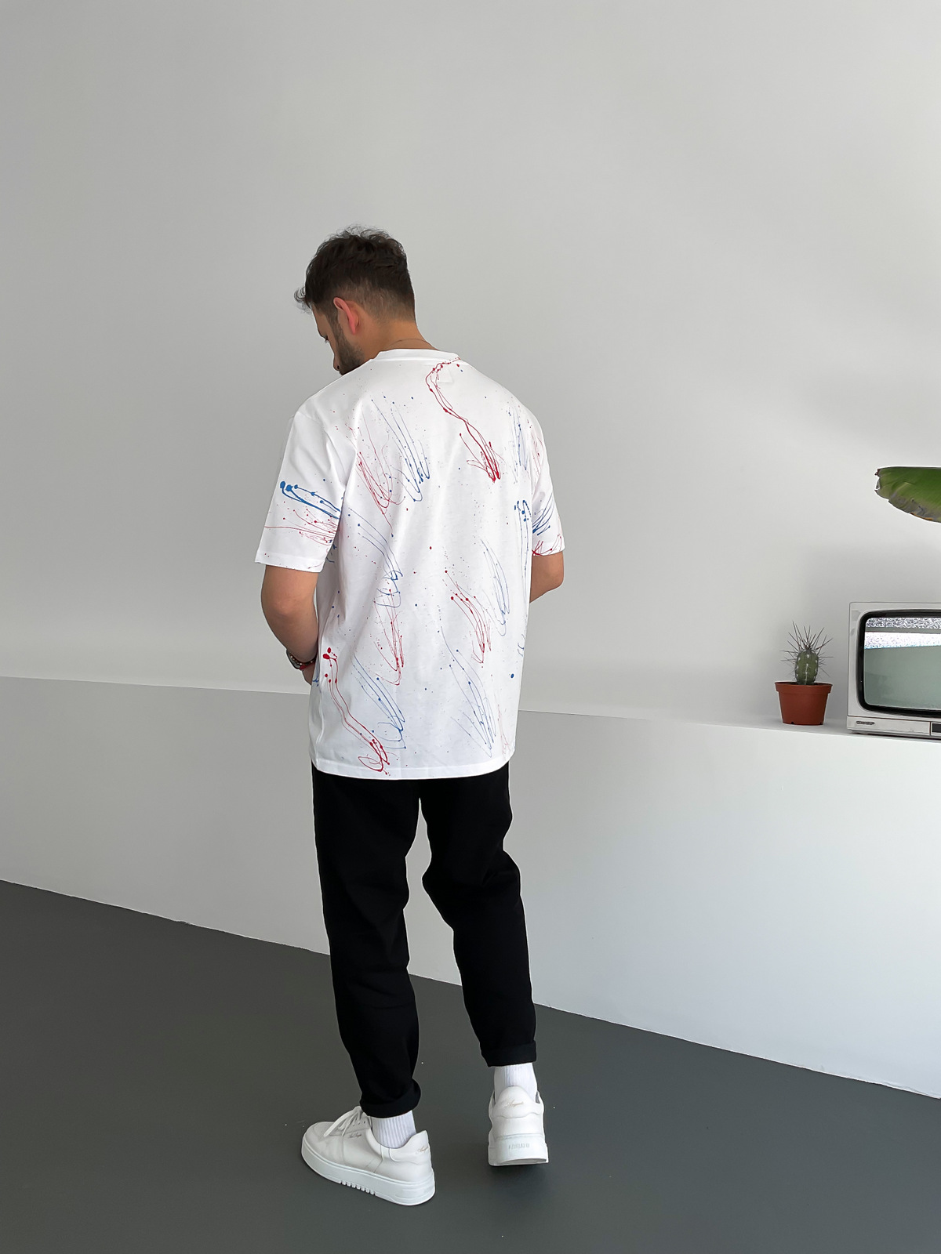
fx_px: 1051
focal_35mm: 29
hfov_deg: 48.2
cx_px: 470
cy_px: 627
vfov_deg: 61.7
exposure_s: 1/150
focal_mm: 3
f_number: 1.8
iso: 16
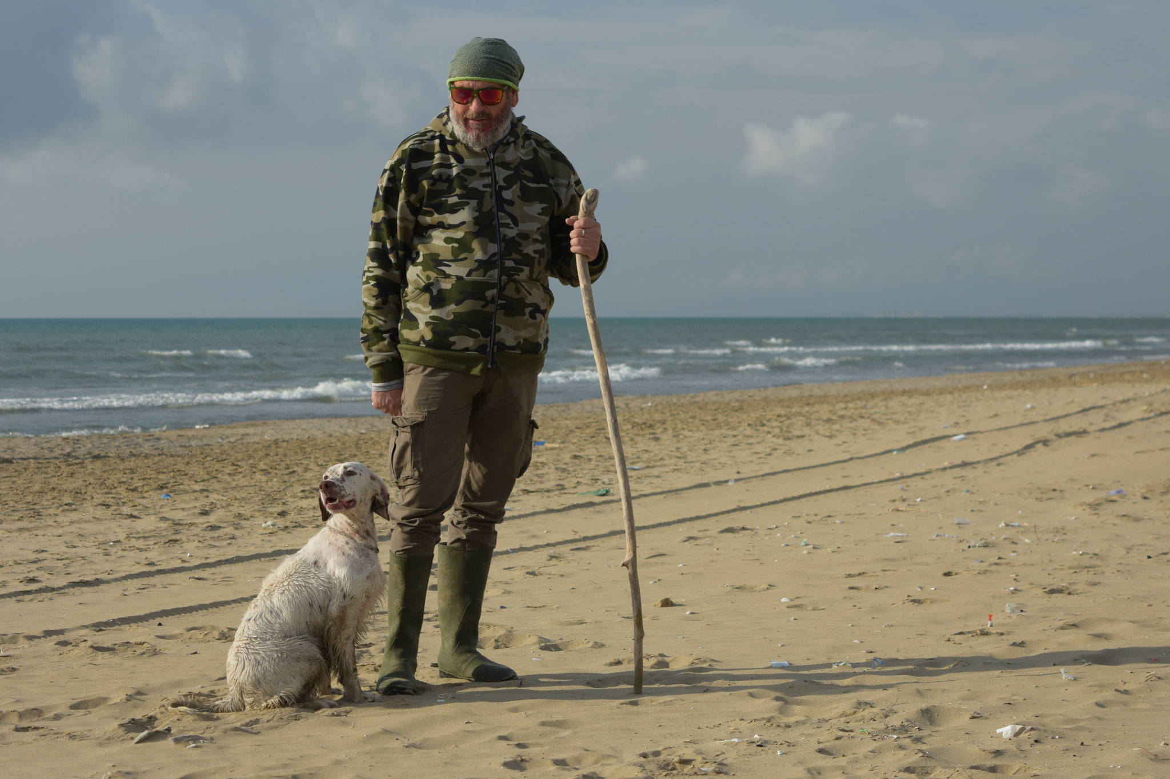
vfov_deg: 16.6
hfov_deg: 24.6
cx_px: 585
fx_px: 2681
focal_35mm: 82
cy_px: 390
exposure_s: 1/250
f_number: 8
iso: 100
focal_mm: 55
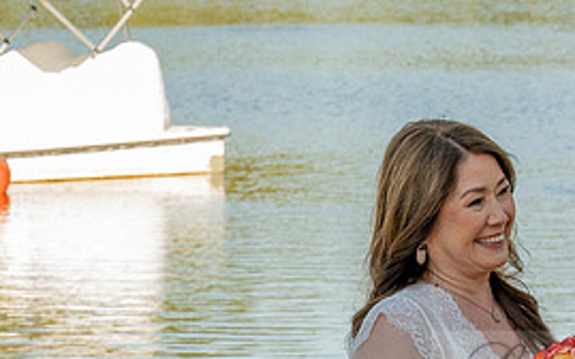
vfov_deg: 4.1
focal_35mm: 315
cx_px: 204
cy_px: 526
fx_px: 4935
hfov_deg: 6.7
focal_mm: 66
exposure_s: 1/200
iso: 200
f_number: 7.1
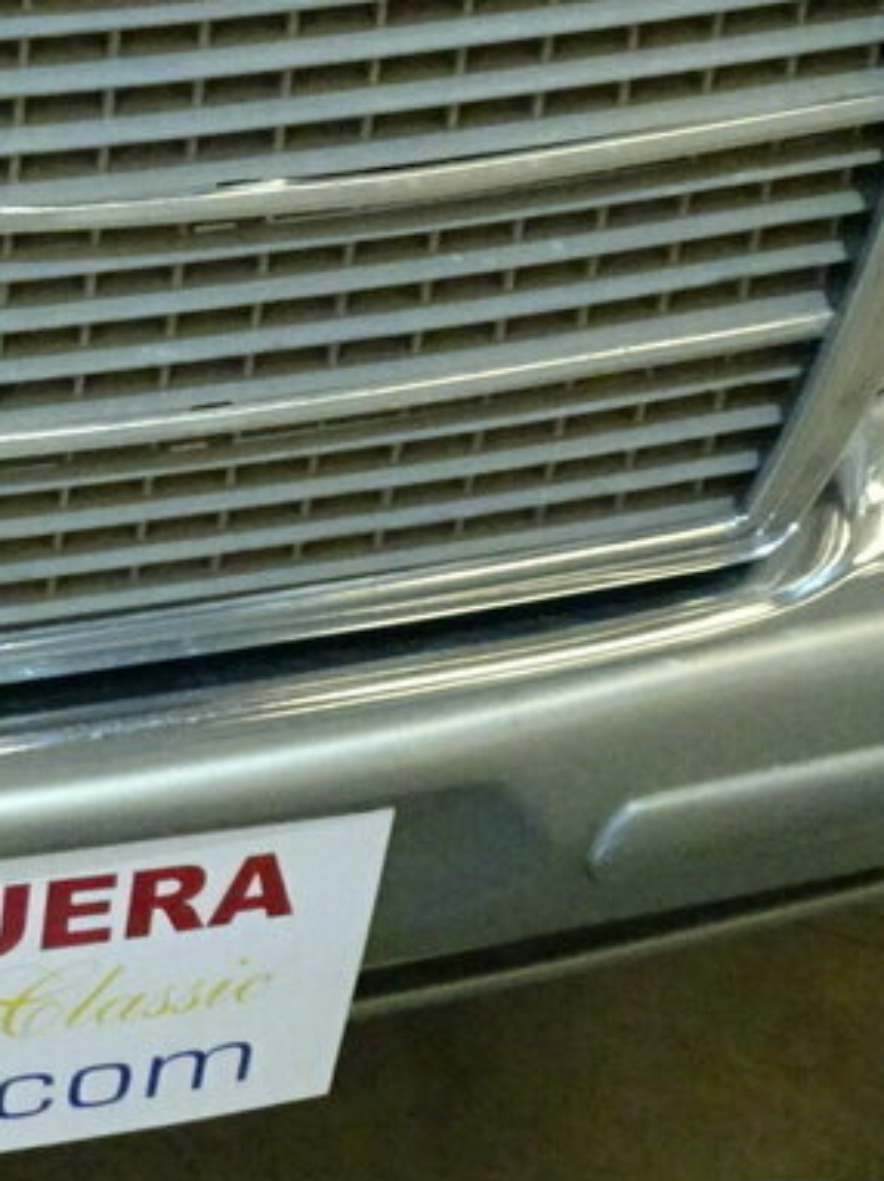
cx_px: -624
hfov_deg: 12.5
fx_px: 3750
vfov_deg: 17.5
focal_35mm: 110
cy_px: 6
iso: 1250
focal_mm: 5.98
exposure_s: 1/60
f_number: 4
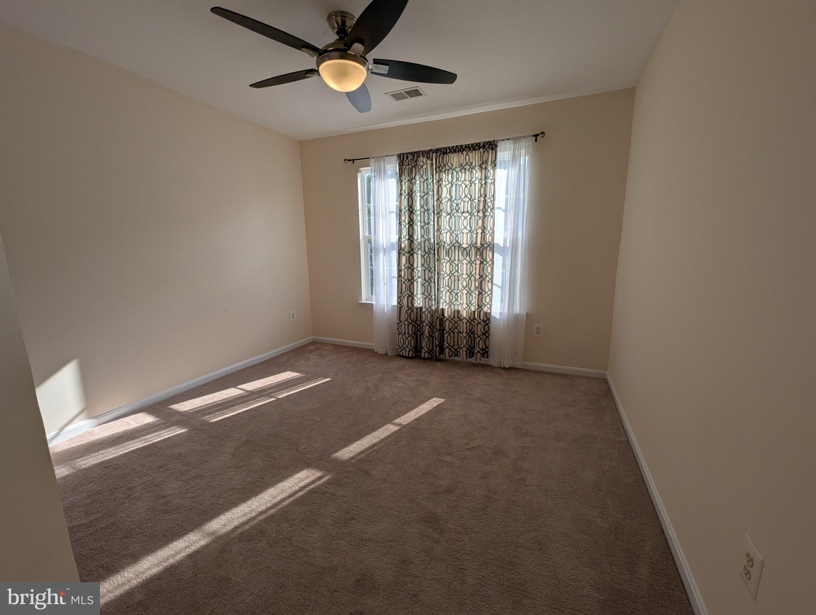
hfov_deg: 106.1
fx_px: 307
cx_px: 408
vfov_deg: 90.1
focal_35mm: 13
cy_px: 308
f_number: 2.2
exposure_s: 1/594
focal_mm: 1.95
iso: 43
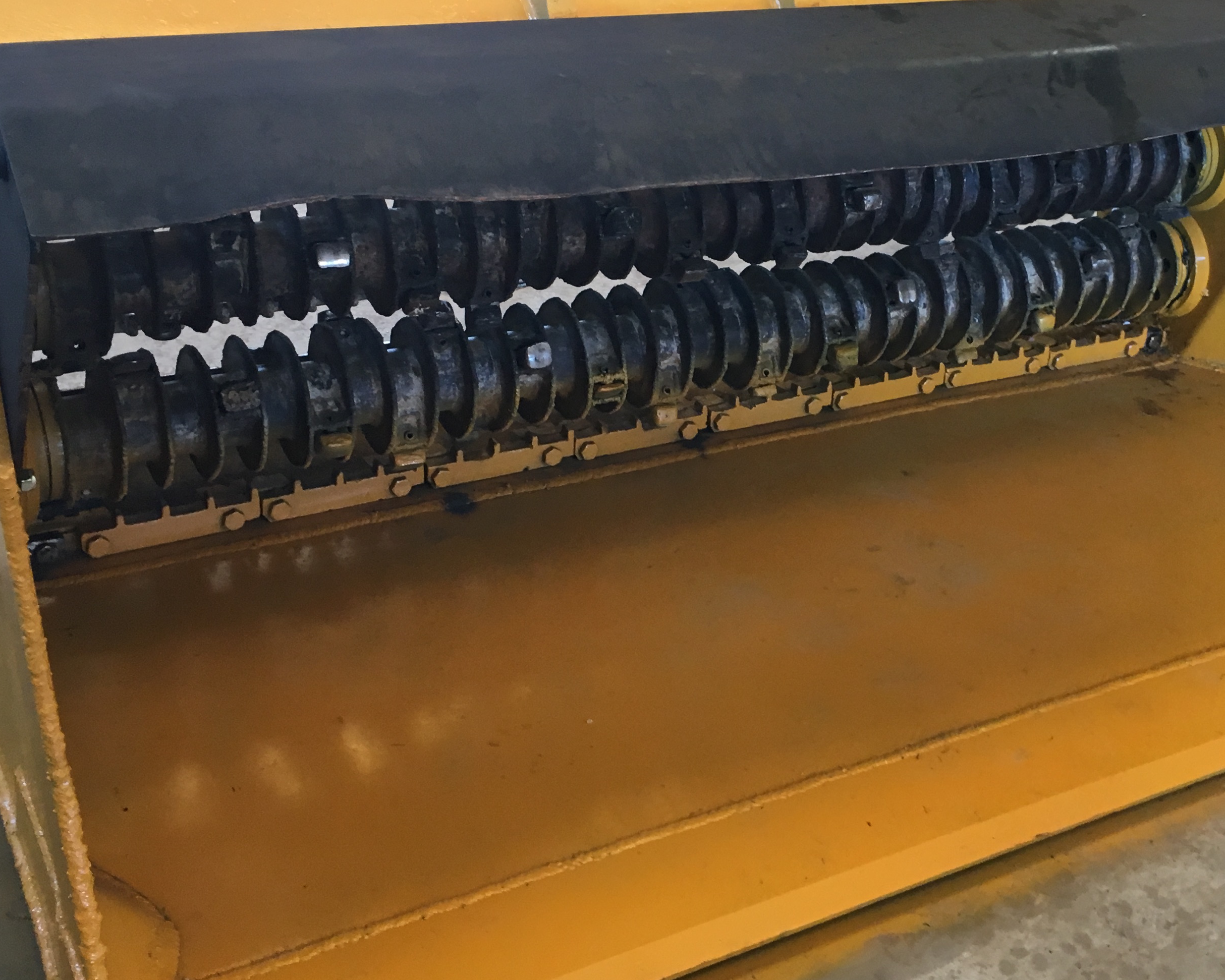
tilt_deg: -26.8
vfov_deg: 32.0
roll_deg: -7.8
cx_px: 809
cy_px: 382
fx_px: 1704
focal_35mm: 47
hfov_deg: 39.1
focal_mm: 4.15
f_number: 2.2
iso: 80
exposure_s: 1/30
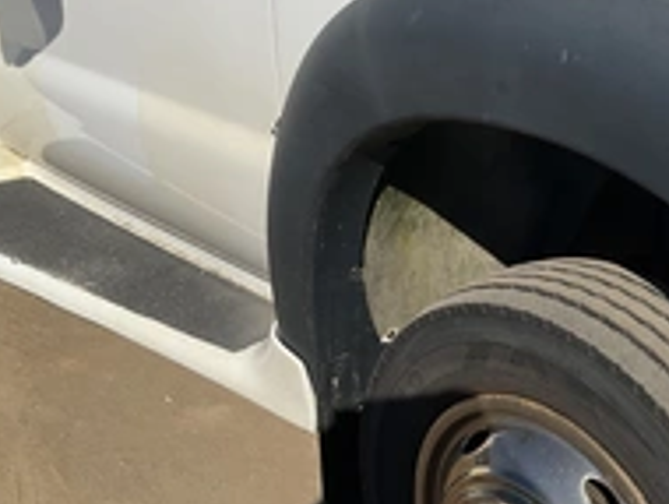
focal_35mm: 61
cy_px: 173
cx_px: 595
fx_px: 1180
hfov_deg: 30.3
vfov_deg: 24.0
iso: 25
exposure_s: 1/4065
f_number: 1.8
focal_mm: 3
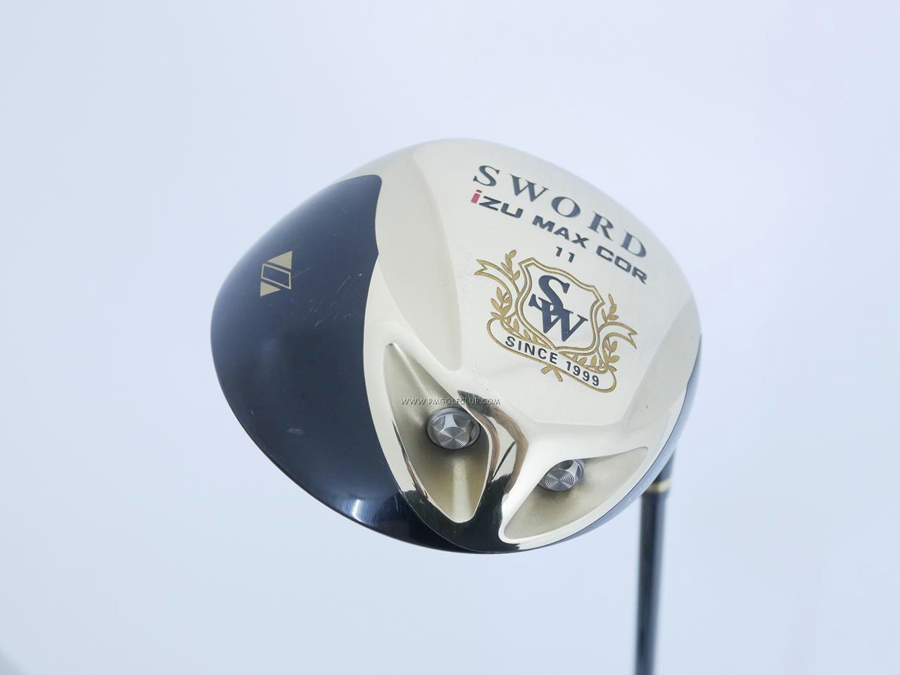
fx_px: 1300
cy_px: 338
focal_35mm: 50
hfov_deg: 38.2
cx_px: 450
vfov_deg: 29.1
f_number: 4.5
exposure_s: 1/60
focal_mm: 25
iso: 1600
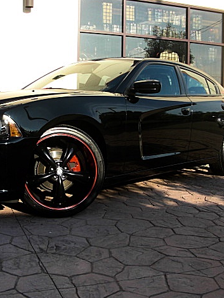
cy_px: 148
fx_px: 422
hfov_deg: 29.6
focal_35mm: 49
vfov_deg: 38.9
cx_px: 88
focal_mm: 6.3
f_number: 2.8
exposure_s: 1/400
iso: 50
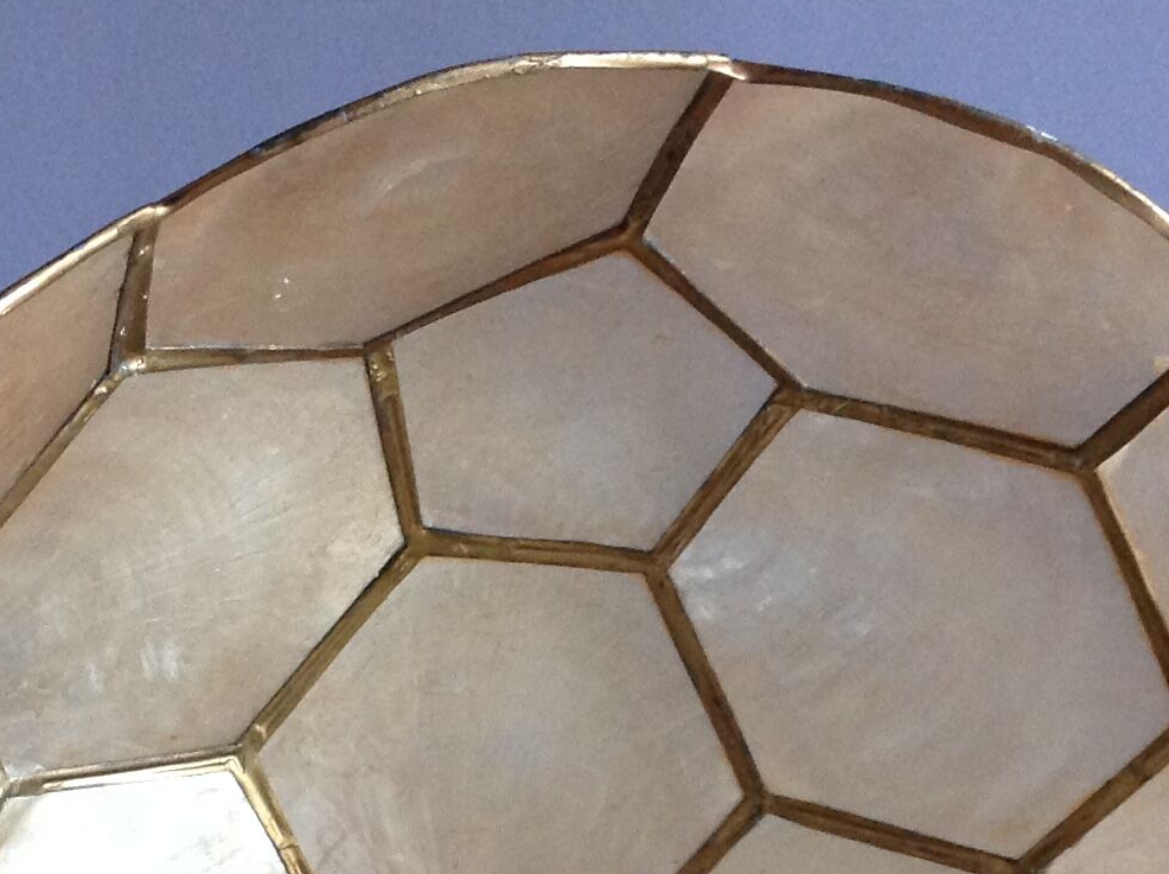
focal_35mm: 92
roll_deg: -3.8
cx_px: 420
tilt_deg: -27.0
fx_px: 3103
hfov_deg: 21.3
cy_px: 1022
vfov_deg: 15.5
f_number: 2.4
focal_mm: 4.28
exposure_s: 1/15
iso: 200
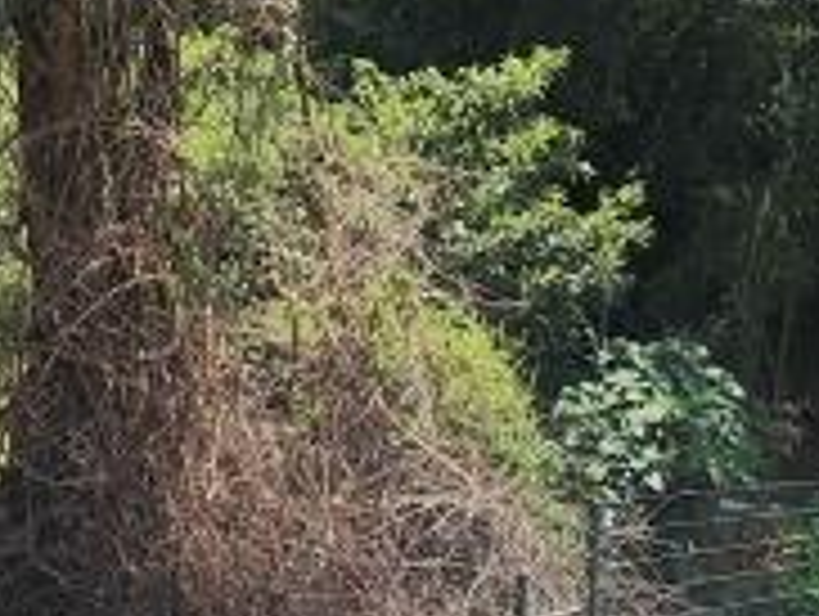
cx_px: 274
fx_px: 1729
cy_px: -76
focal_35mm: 73
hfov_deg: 26.5
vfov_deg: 19.3
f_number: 2.2
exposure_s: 1/2186
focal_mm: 2.2
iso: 50
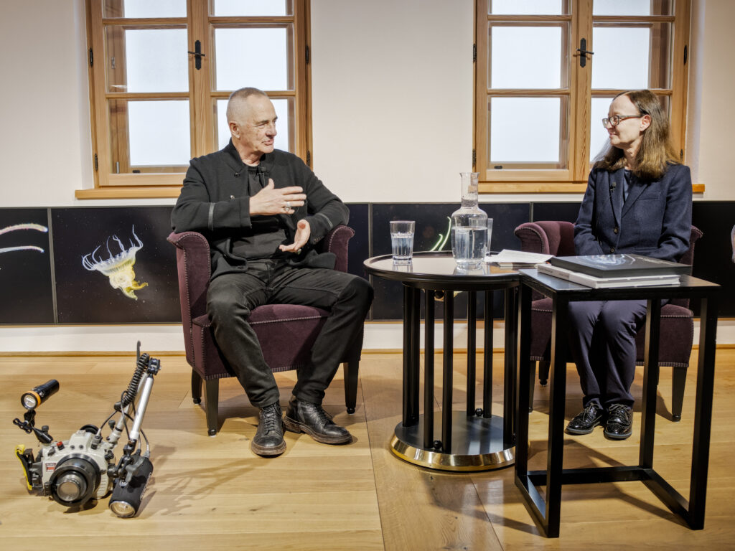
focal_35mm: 36
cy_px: 276
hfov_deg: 51.4
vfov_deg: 39.7
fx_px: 764
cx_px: 368
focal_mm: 45
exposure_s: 1/60
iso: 1600
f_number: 5.6
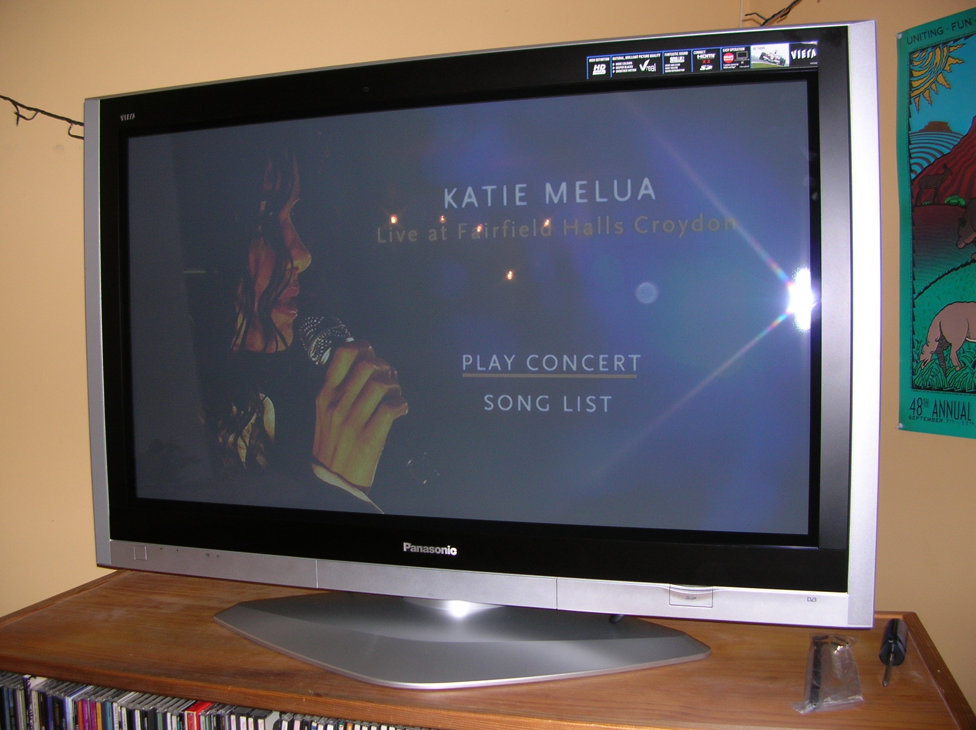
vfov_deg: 40.6
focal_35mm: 35
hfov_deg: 52.7
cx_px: 488
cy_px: 365
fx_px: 986
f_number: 2.8
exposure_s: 1/60.1
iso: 50
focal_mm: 5.8
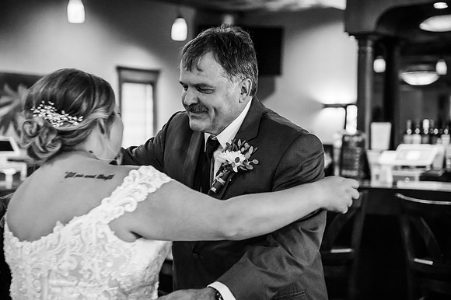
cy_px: 150
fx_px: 739
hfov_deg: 34.0
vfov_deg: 23.0
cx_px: 226
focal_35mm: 59
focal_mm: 59
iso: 2000
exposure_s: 1/200
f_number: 2.8
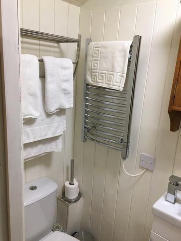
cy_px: 120
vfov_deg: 61.7
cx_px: 90
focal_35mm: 29
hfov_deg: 48.2
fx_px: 202
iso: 64
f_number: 2.2
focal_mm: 4.15
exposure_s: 1/33
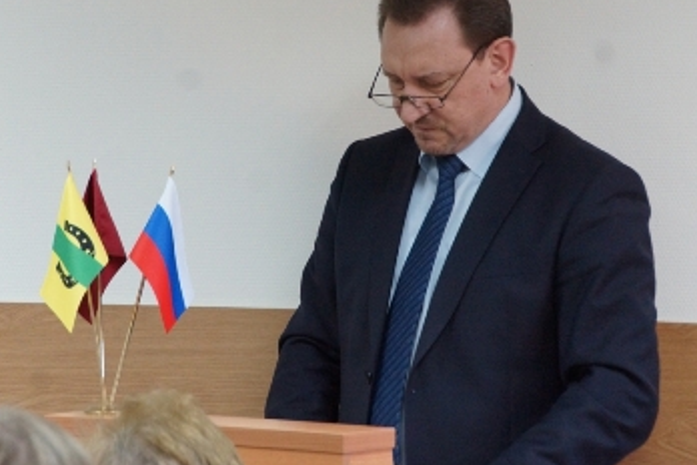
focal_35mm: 193
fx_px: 3736
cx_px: 320
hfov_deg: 10.7
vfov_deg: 7.1
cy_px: 175
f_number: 5.6
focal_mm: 100
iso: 2000
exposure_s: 1/100
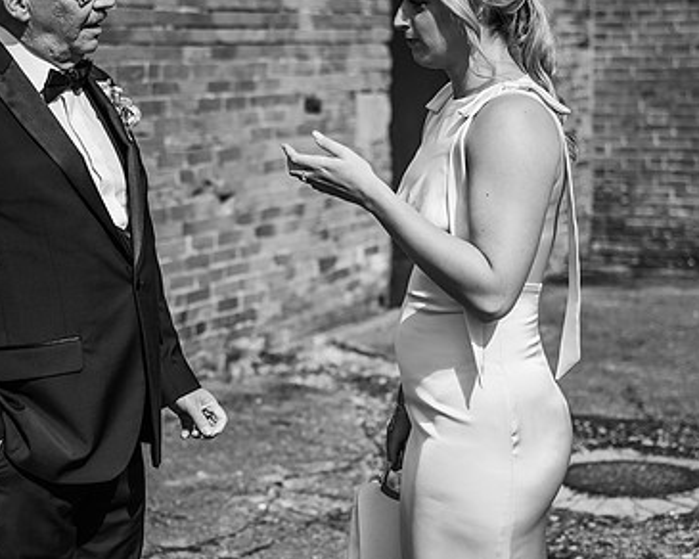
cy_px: 223
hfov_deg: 24.1
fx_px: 1634
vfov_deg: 19.4
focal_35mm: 79
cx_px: 299
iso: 100
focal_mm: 53
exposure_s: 1/2000
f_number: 2.8
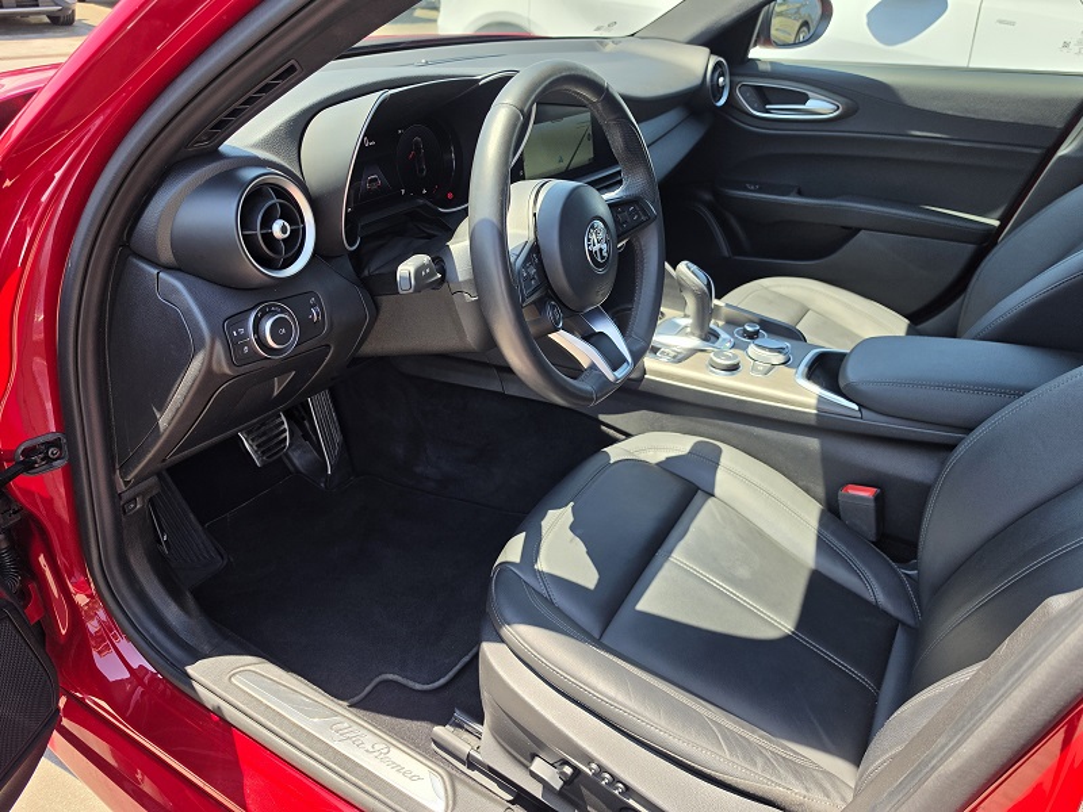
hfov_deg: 73.9
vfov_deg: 58.9
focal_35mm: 23
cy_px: 406
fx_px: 720
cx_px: 542
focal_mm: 6.5
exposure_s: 1/1619
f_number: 1.4
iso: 64
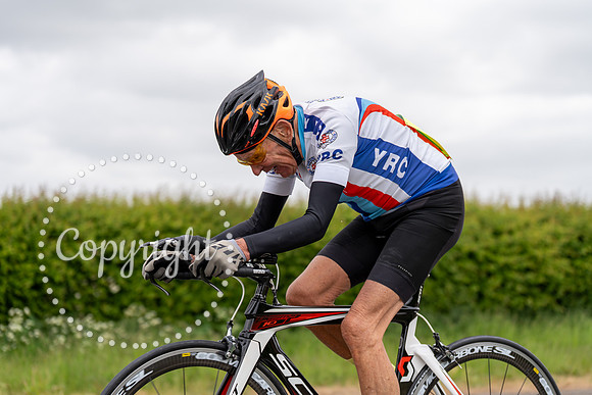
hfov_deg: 28.8
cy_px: 198
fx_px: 1151
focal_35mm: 70
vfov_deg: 19.5
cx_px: 296
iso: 125
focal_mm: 70
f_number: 3.2
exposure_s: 1/1250
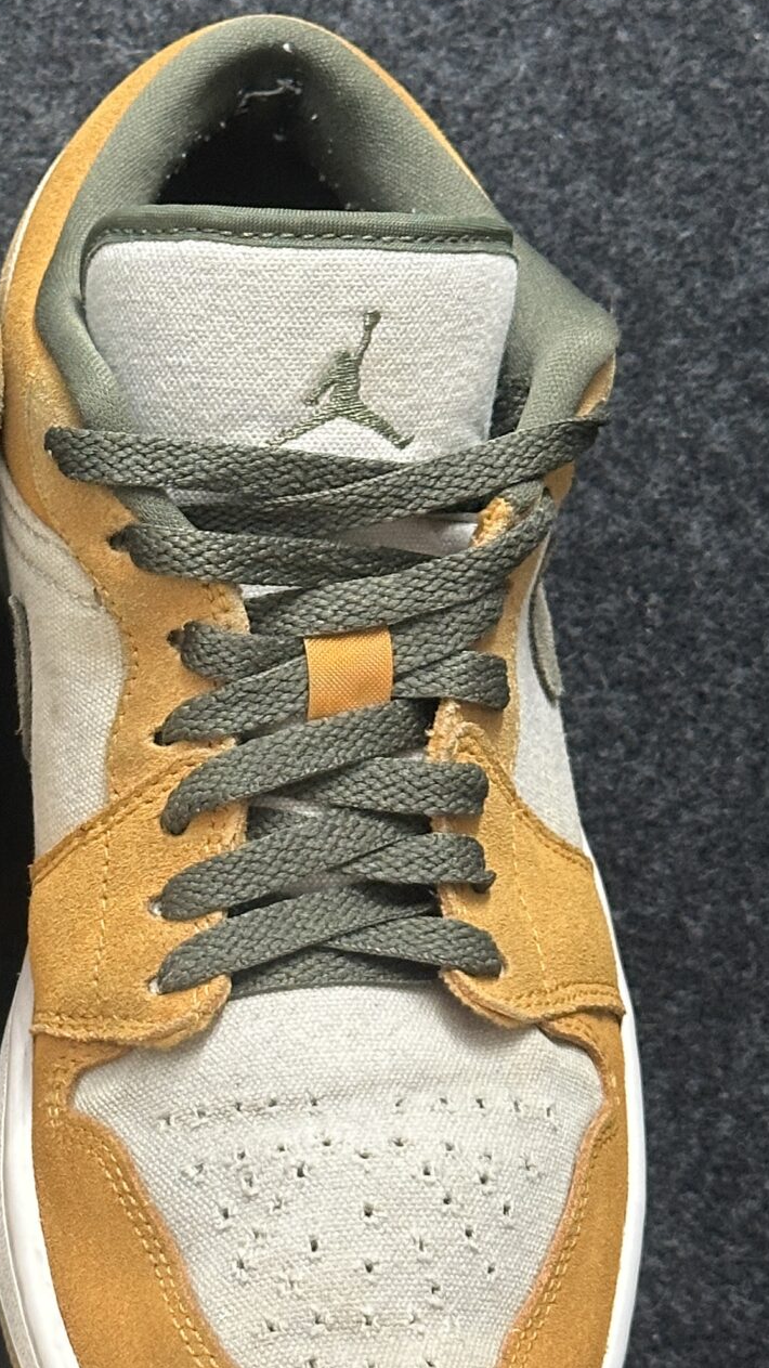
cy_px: 729
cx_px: -104
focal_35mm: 106
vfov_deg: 20.2
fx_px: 3844
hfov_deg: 11.2
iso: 320
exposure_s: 1/33
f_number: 1.78
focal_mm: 6.86
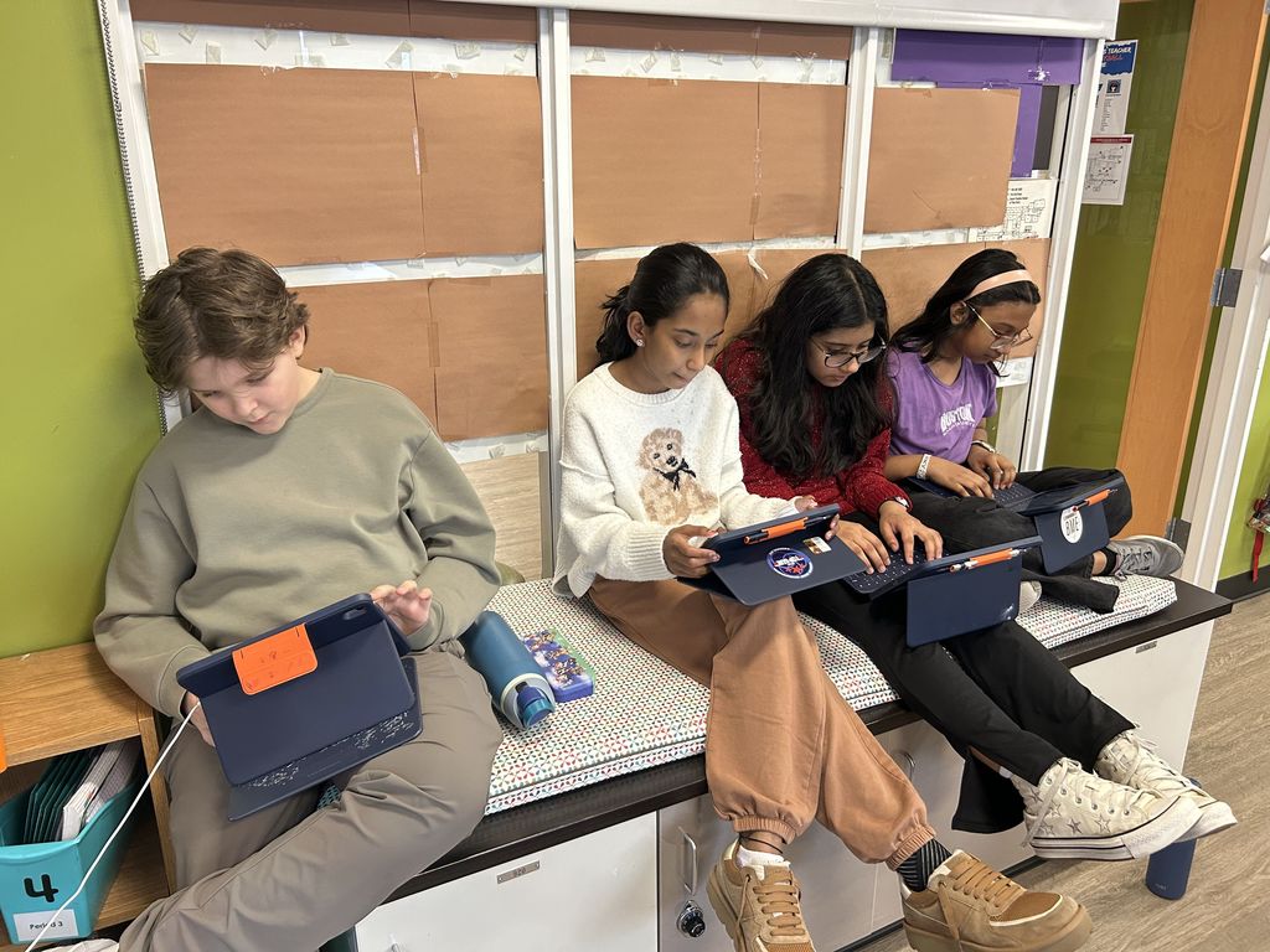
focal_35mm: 26
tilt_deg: -19.4
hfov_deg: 67.3
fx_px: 954
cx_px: 635
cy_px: 476
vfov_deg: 53.1
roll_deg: +0.7
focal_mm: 5.7
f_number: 1.5
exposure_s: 1/60
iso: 200
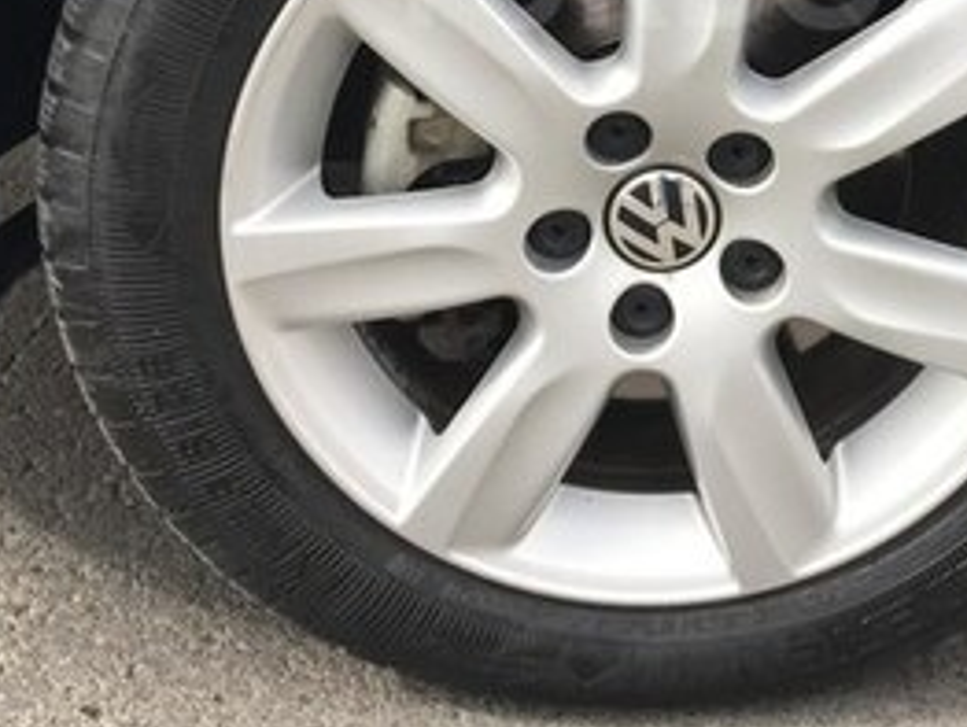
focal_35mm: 73
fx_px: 2041
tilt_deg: -18.8
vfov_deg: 19.5
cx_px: 757
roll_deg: -6.6
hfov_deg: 26.2
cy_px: -28
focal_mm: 4.15
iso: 25
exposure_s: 1/416
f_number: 2.2
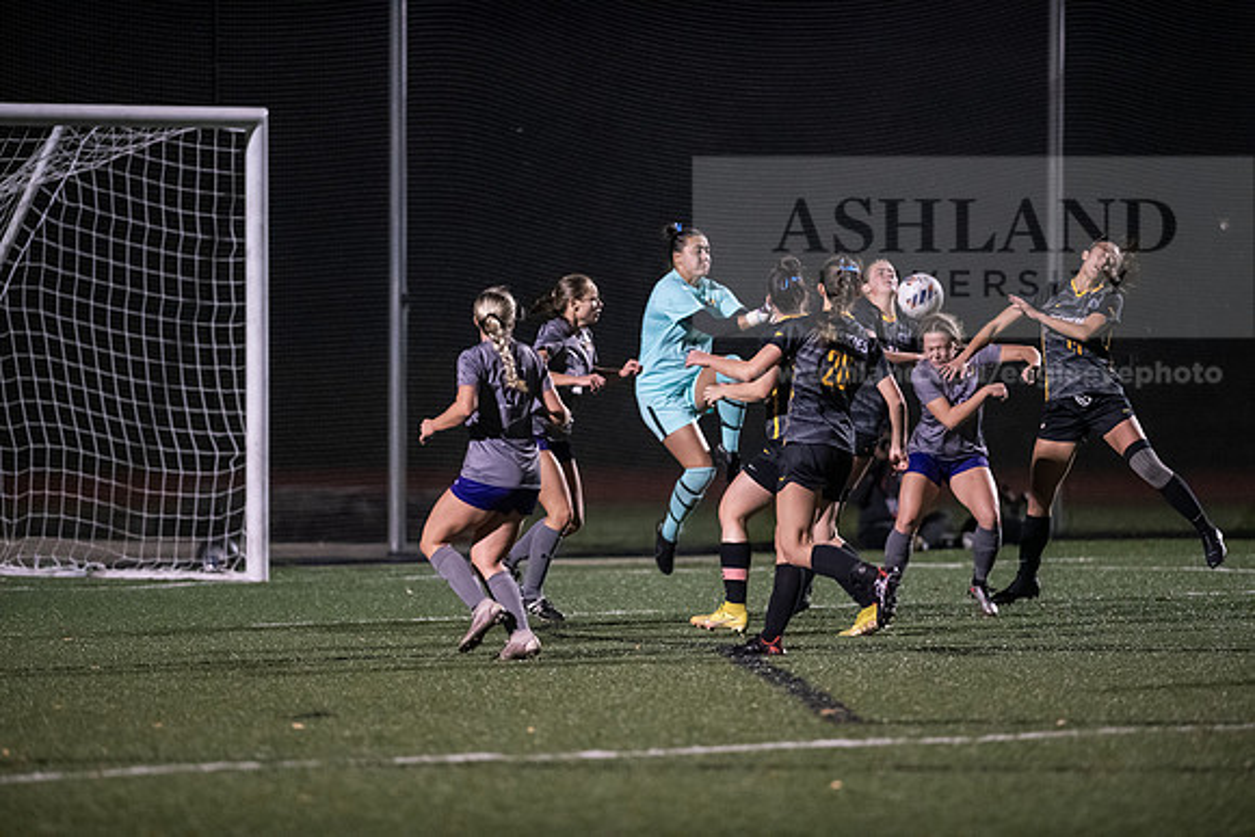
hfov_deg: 6.9
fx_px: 10460
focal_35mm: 300
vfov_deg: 4.6
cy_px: 418
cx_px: 628
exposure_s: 1/1000
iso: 8000
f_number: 2.8
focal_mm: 300
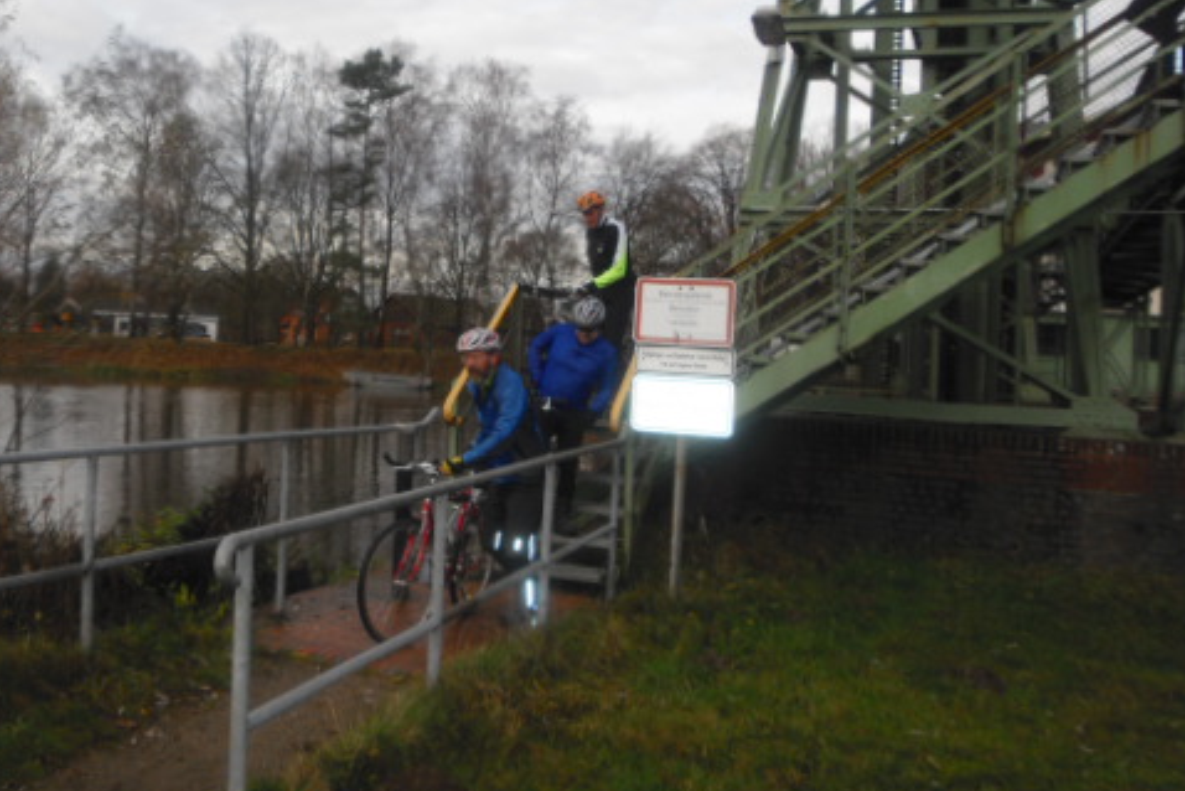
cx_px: 399
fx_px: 1284
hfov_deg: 48.7
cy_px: 372
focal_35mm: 39
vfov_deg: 34.2
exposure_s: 1/500
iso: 100
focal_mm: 4.65
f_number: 2.6
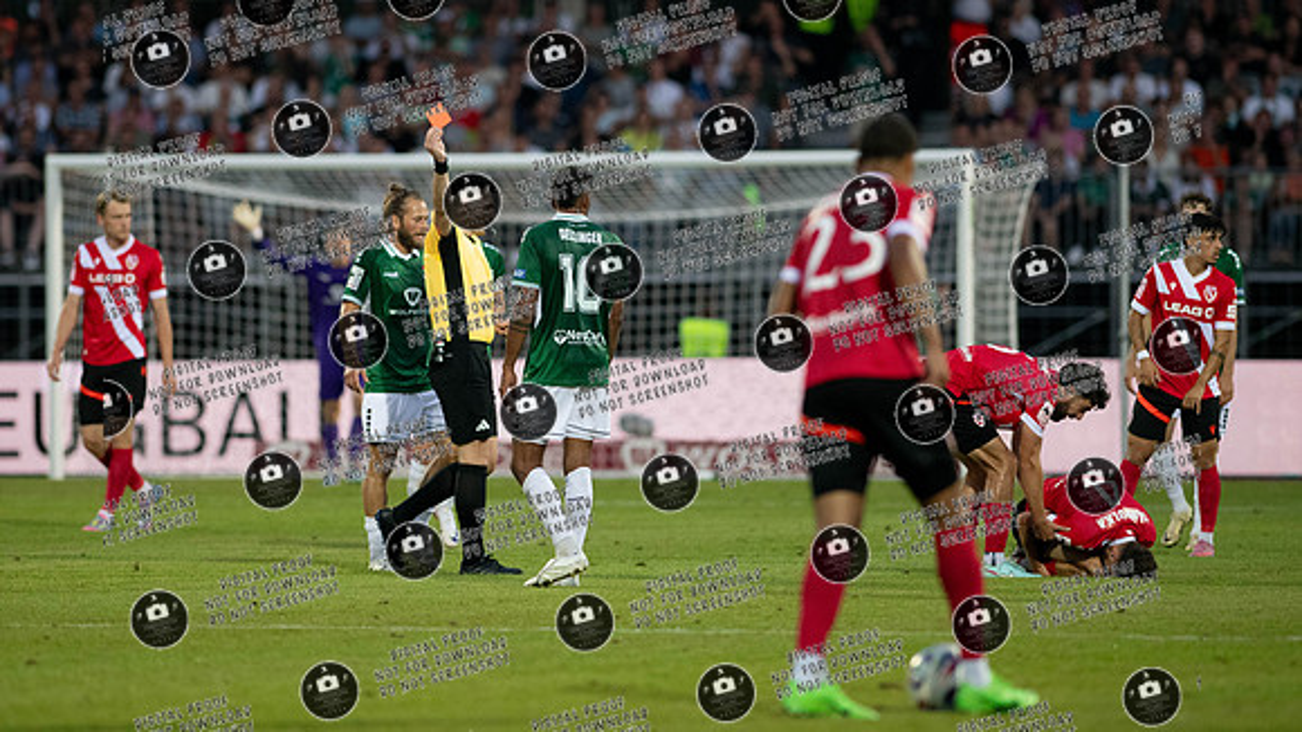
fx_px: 14245
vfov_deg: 2.9
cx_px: 572
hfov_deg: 5.2
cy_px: 243
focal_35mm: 413
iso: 2800
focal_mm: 300
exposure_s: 1/1250
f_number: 3.2
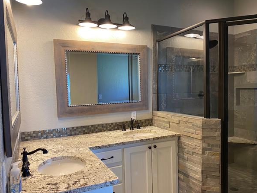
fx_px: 208
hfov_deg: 63.4
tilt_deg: -3.4
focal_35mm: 28
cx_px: 129
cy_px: 100
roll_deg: +0.6
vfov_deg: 49.8
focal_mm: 4.25
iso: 80
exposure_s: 1/60
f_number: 1.8
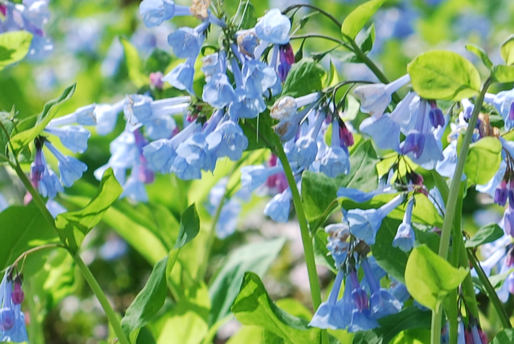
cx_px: 691
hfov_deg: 6.9
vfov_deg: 4.7
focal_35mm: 294
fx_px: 4202
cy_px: 170
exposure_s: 1/90
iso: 100
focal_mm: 50
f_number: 8
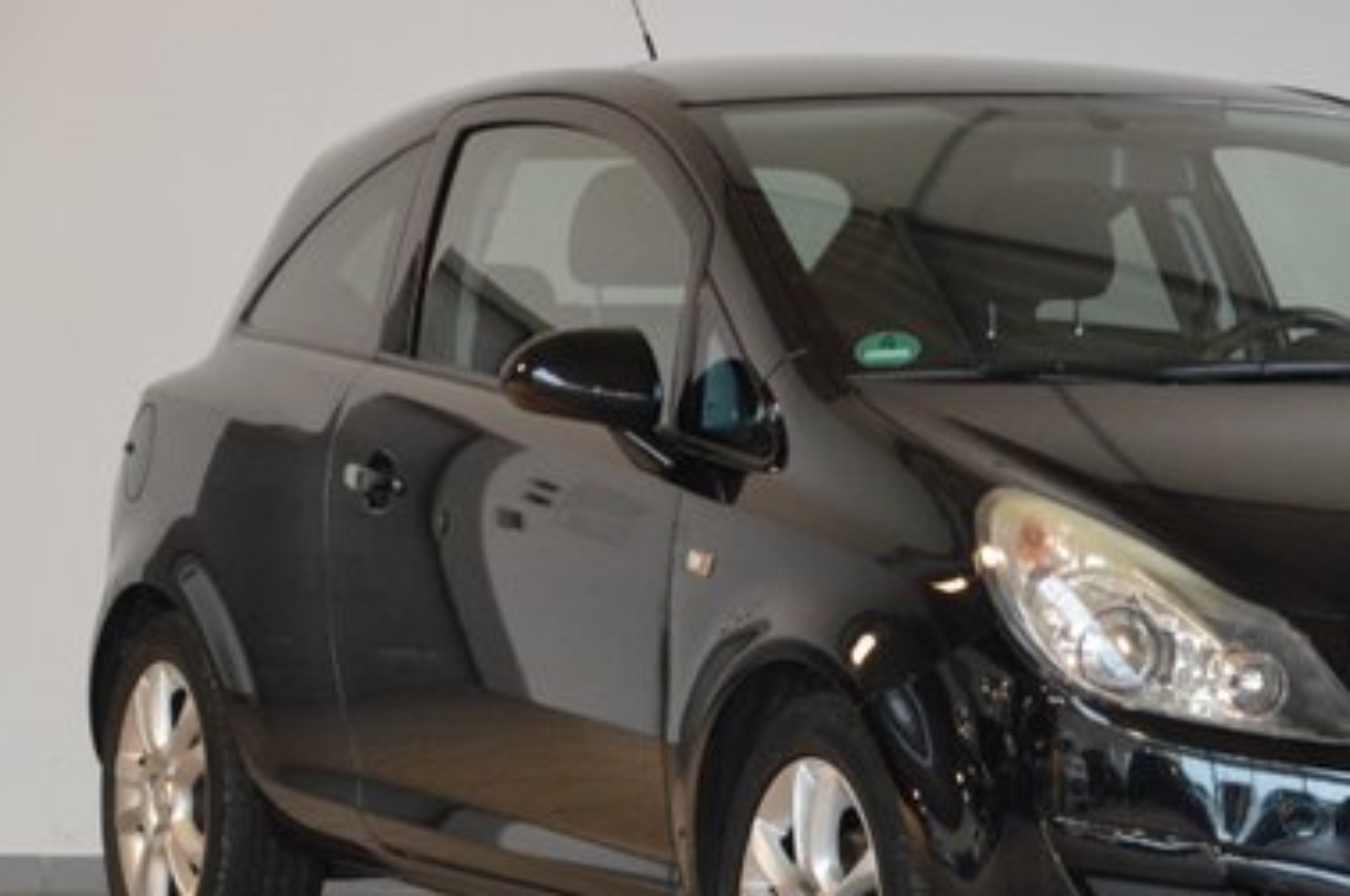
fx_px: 6666
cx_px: 1064
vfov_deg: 7.7
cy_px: 682
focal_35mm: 178
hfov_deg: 11.5
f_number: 5.3
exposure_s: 1/60
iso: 2200
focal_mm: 70
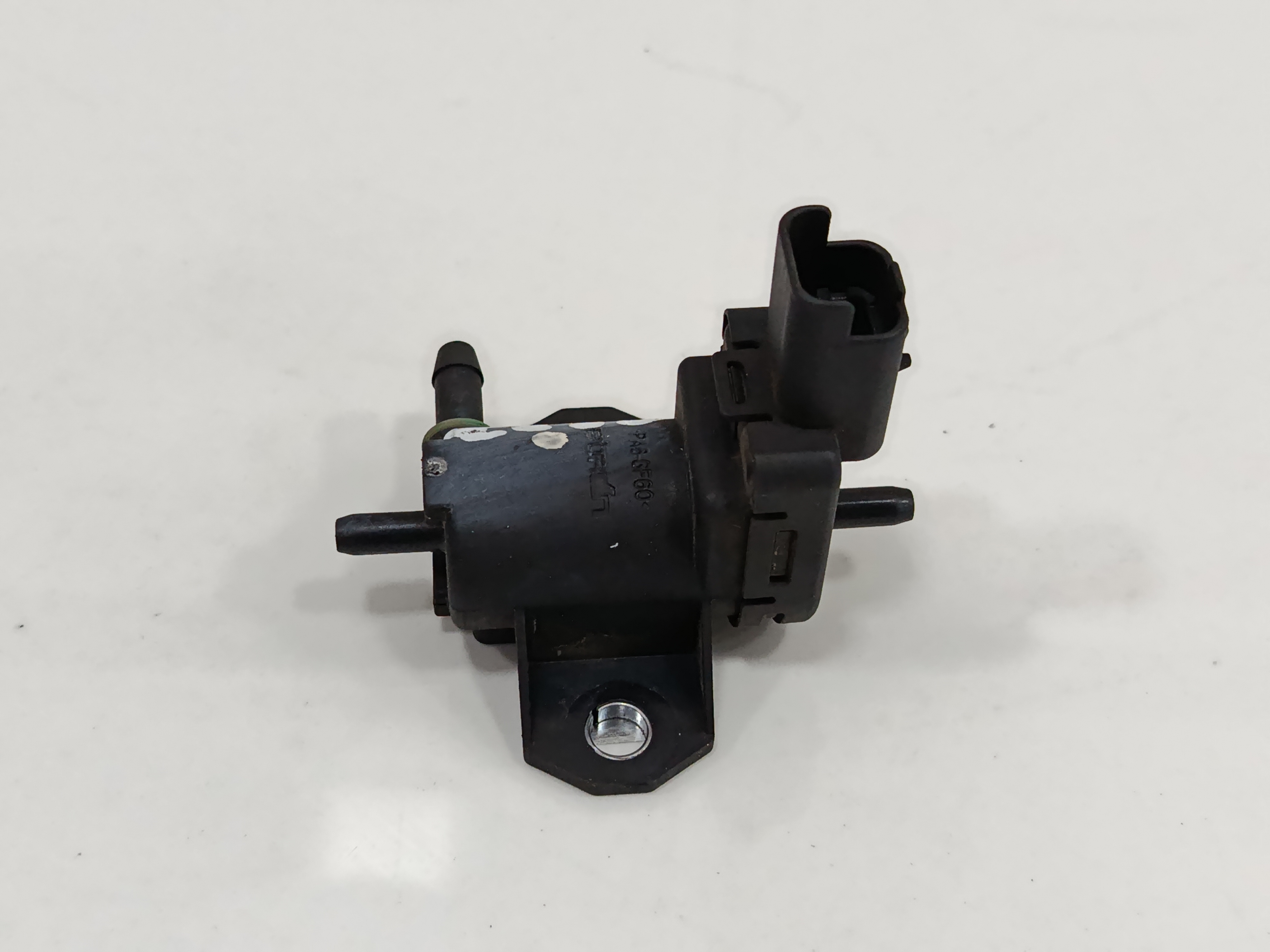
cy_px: 476
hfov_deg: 42.9
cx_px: 635
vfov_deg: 32.9
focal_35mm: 44
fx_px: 1614
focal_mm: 5.24
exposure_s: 1/100
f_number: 1.7
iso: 874
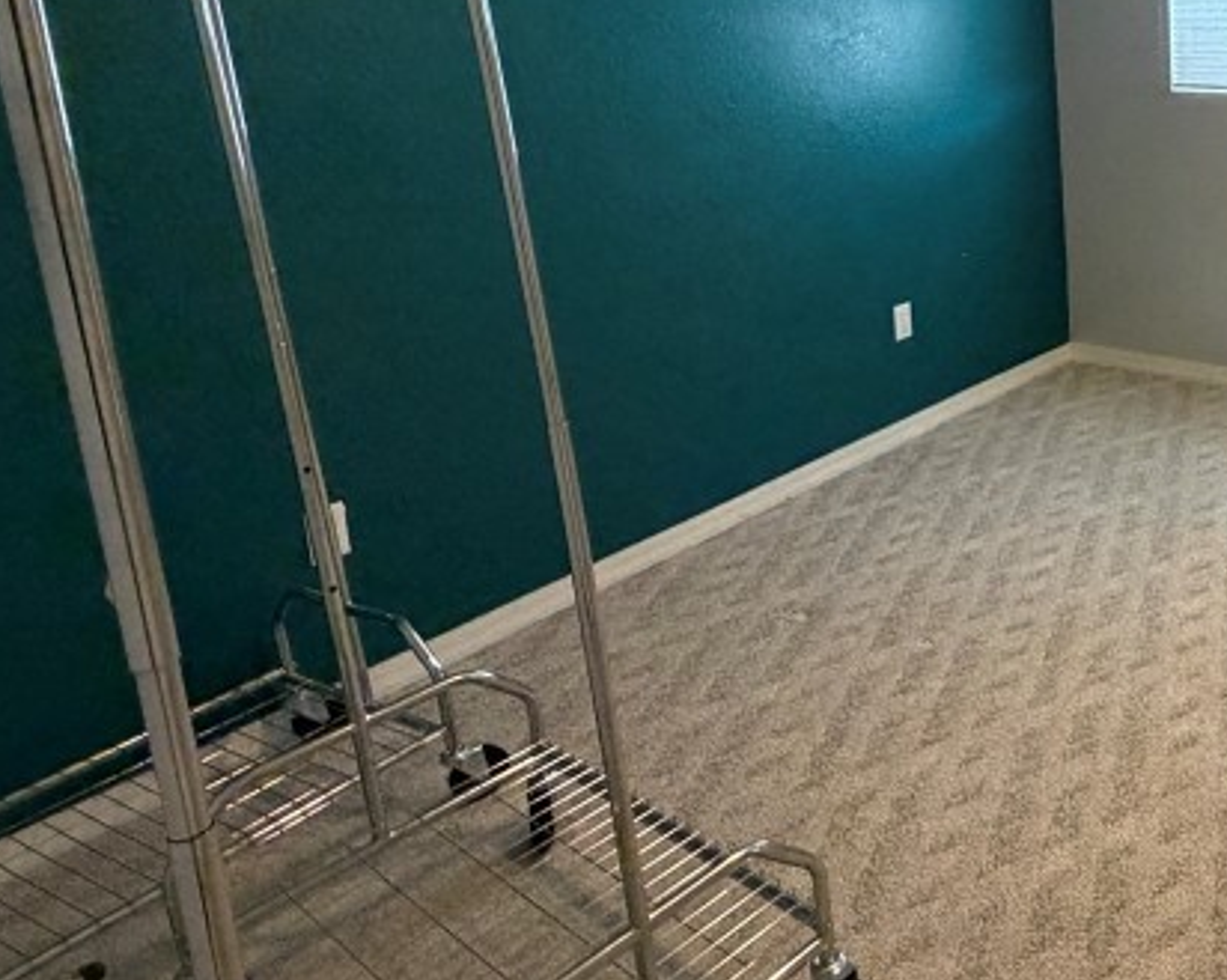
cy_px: 200
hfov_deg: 43.8
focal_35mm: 34
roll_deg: +0.8
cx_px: 1272
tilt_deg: -11.1
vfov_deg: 41.5
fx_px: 1234
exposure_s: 1/60
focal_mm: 2.22
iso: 500
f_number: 2.2
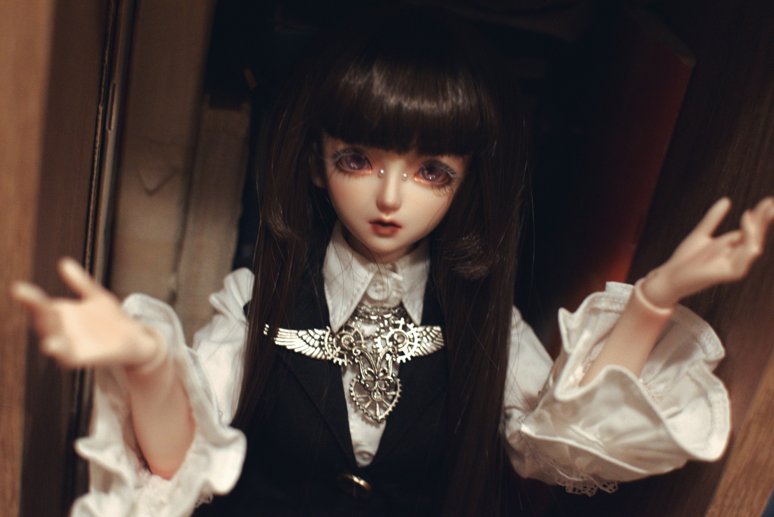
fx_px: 1129
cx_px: 387
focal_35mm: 52
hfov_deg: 37.8
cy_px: 258
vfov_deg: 25.8
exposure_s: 1/30
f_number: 2.8
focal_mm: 35
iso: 3200
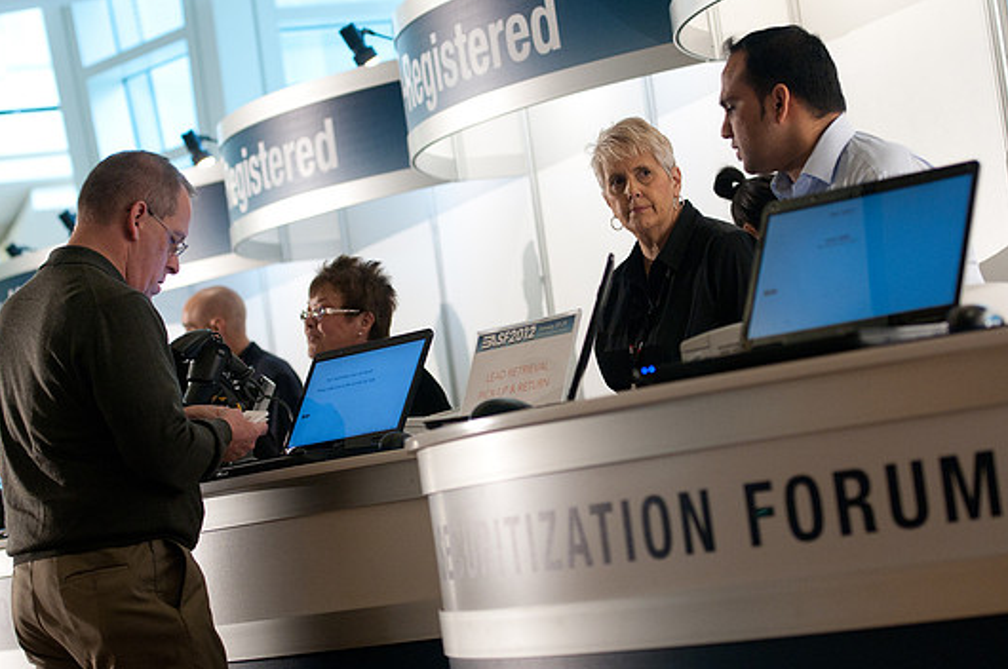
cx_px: 481
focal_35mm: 115
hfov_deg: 17.8
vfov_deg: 11.9
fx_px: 3216
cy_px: 335
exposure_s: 1/125
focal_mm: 70
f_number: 2.8
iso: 640
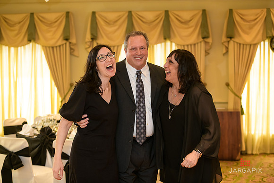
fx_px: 533
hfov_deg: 28.8
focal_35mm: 70
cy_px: 92
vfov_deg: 19.5
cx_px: 137
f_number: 3.2
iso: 1600
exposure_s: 1/125
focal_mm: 70
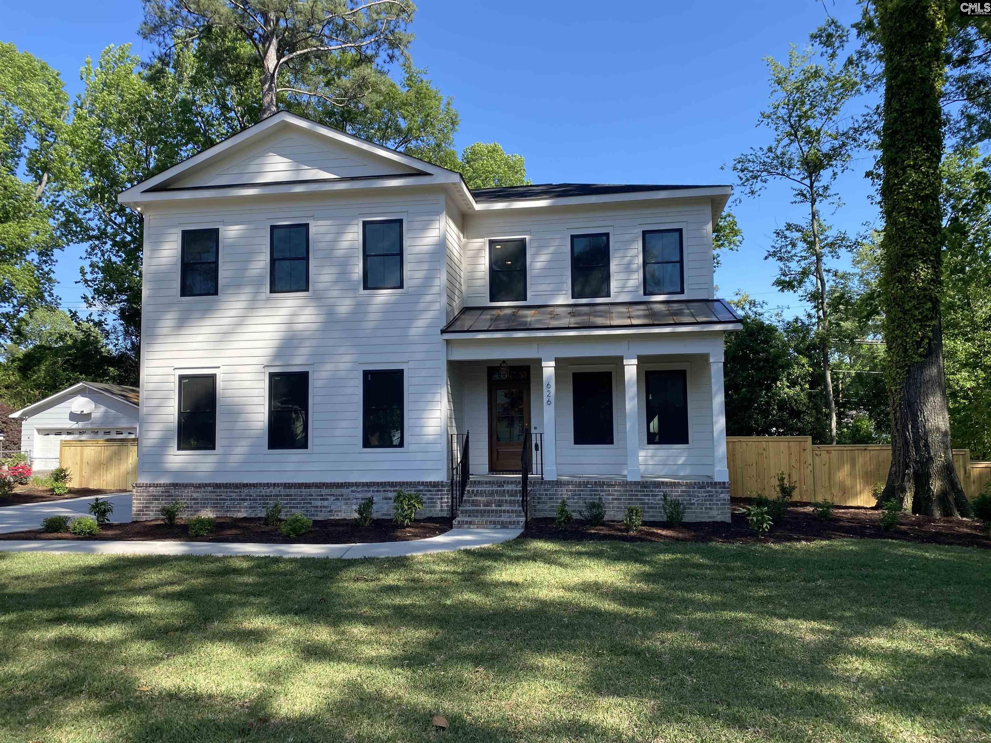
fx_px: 744
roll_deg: +0.6
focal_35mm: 26
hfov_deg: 67.3
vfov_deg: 53.1
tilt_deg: +5.3
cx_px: 496
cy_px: 372
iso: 32
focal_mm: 4.25
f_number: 1.8
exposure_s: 1/1016
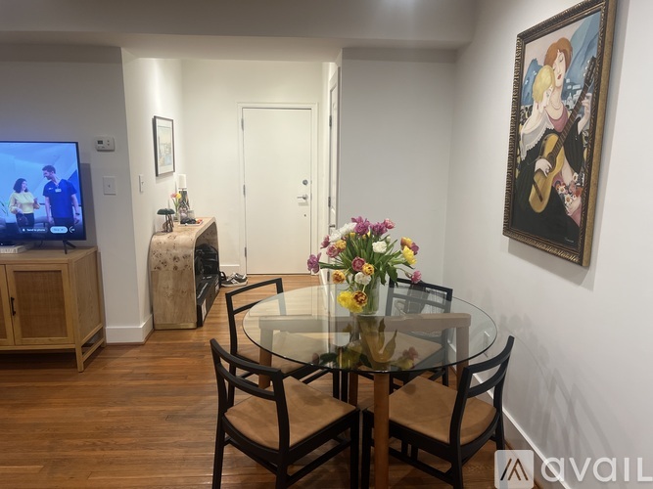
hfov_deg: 67.3
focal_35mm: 26
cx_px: 326
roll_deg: -0.2
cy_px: 244
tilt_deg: -11.0
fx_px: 490
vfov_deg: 53.0
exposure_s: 1/60
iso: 64
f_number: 1.5
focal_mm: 5.7
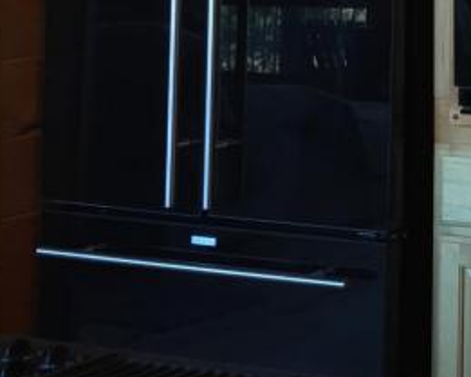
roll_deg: -2.2
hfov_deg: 14.6
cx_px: 911
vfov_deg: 13.5
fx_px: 1548
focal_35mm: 111
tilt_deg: -2.6
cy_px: -88
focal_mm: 4.15
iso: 64
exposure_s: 1/30
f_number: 2.2
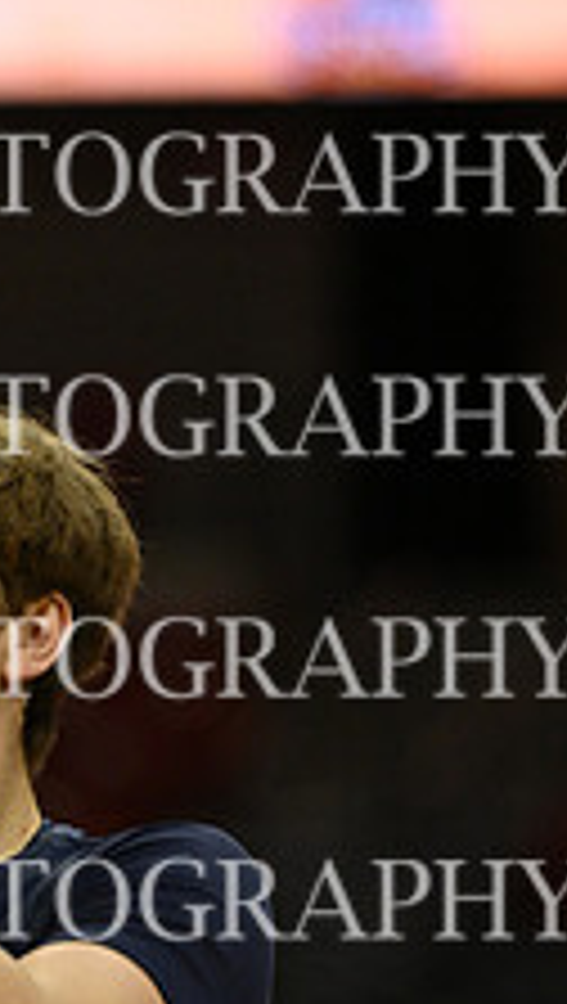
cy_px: 779
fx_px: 14491
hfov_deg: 2.2
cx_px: -281
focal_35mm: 544
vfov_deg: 4.0
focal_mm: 200
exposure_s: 1/1000
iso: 3200
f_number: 3.5
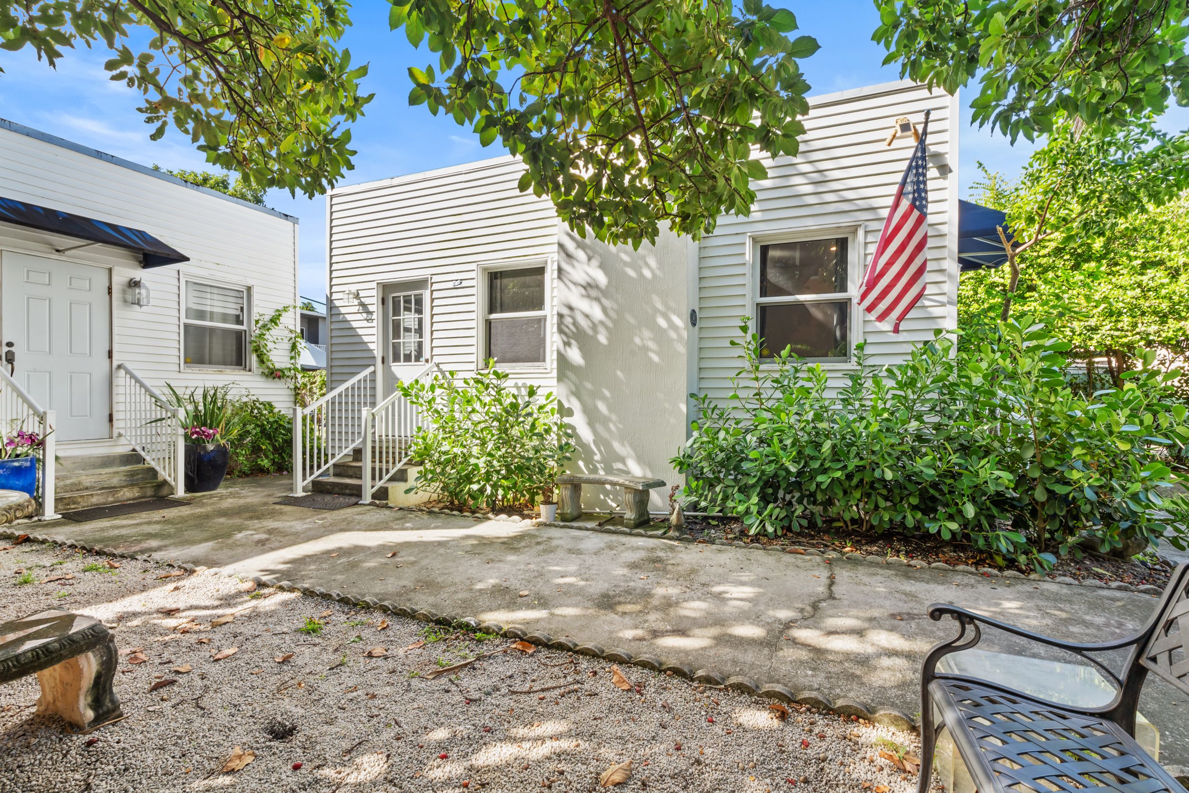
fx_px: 545
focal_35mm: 16
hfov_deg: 95.0
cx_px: 594
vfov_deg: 72.1
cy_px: 396
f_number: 13
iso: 250
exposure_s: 1/15
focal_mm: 16.5
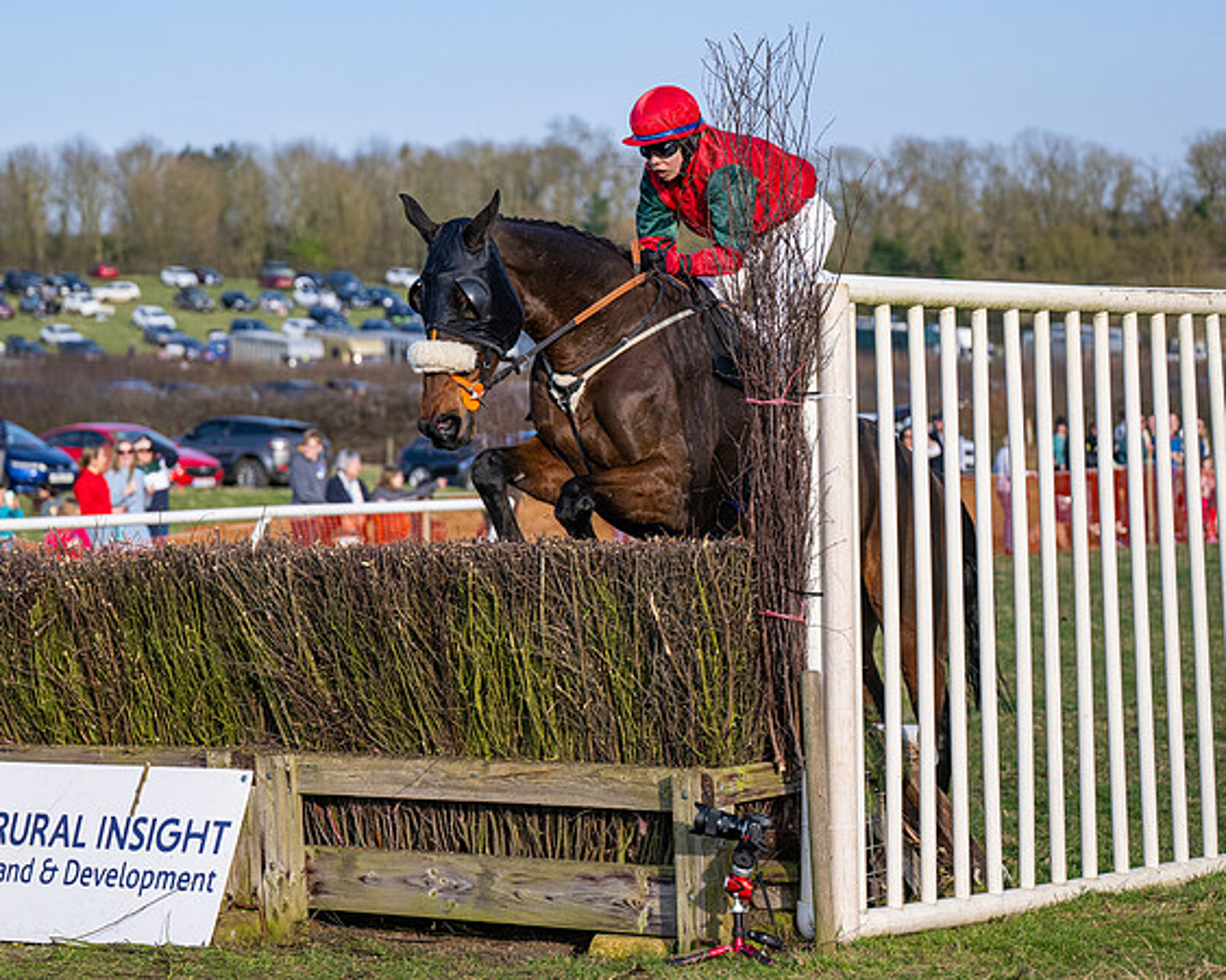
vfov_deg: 15.9
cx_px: 557
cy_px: 407
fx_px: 3515
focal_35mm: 97
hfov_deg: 19.8
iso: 400
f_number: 2.8
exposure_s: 1/6400
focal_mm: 70
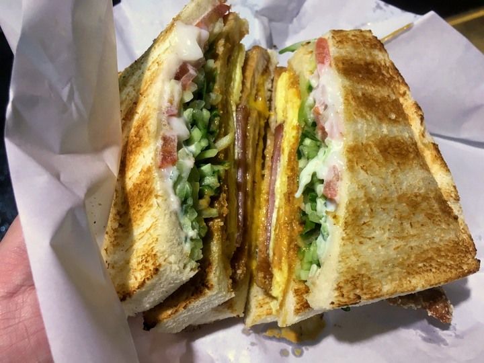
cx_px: 242
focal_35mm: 29
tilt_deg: -47.5
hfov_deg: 61.7
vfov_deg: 48.2
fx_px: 405
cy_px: 182
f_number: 2.2
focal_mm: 4.15
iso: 64
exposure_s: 1/30
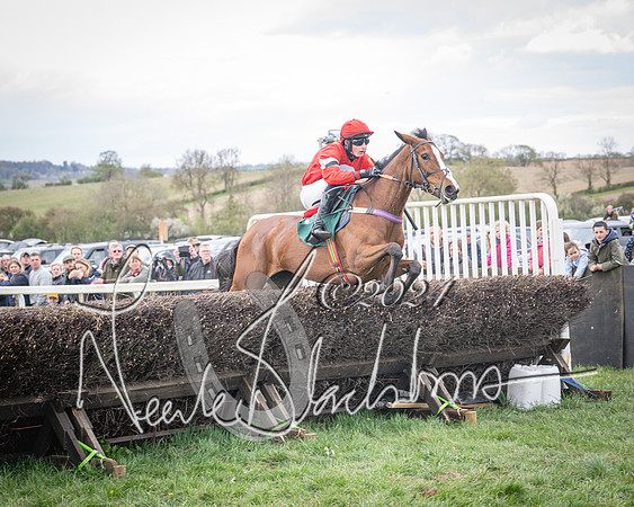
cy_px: 273
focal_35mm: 93
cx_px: 399
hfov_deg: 20.5
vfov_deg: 16.5
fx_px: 1752
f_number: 4
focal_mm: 70
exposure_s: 1/800
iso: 500
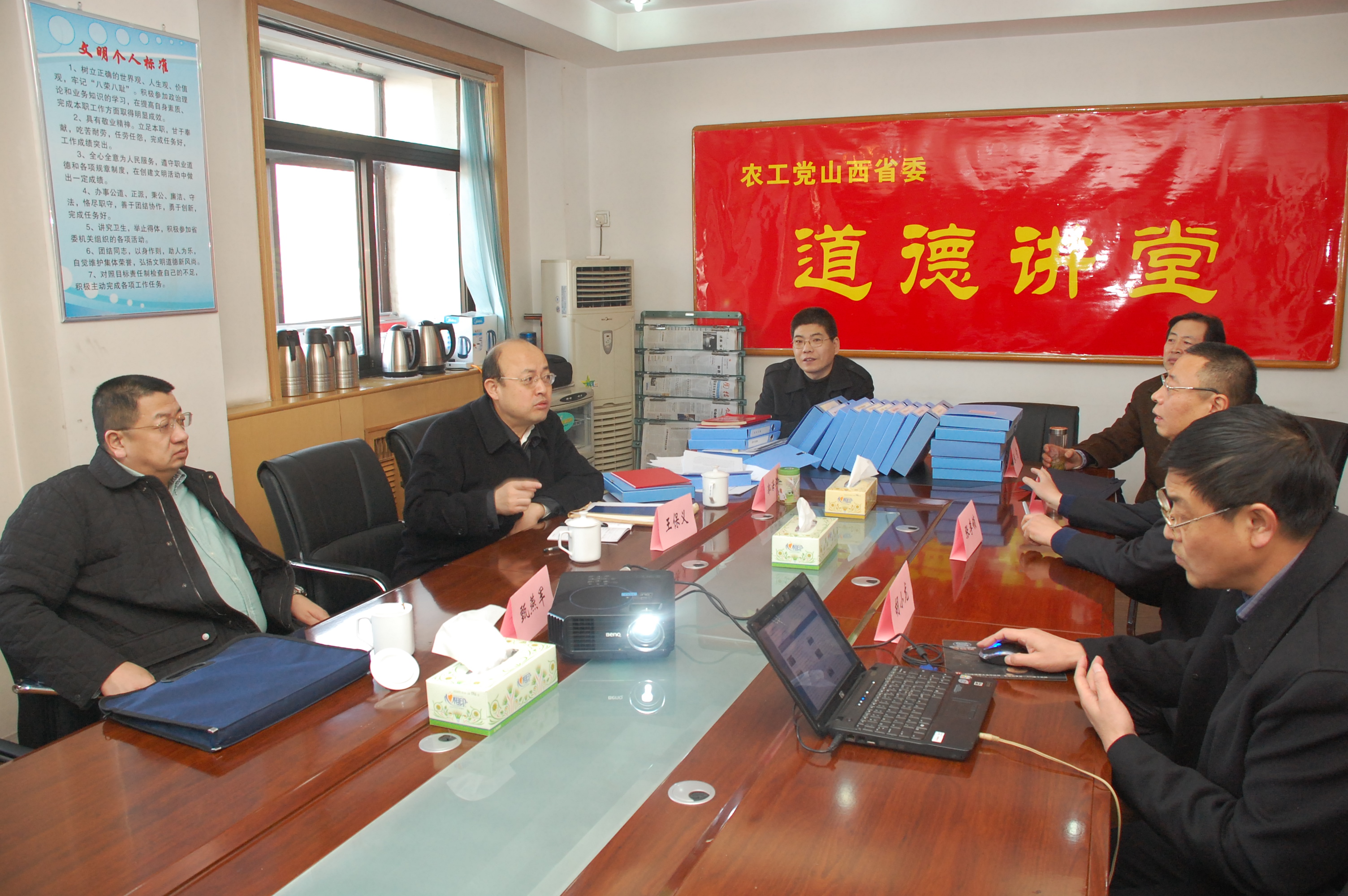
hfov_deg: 62.0
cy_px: 448
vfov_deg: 43.5
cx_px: 674
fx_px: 1122
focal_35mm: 30
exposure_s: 1/60
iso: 1000
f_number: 4
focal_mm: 20
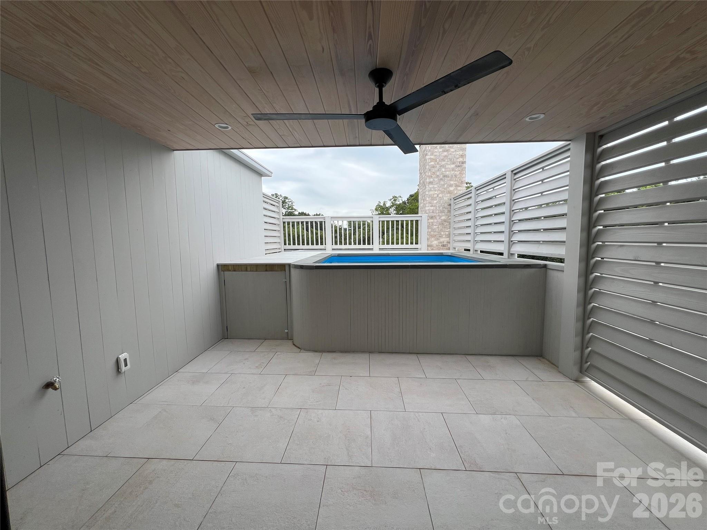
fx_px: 266
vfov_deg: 89.9
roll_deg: +0.4
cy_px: 265
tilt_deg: -5.9
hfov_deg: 106.2
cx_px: 354
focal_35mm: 13
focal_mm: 1.57
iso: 32
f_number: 1.8
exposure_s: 1/935
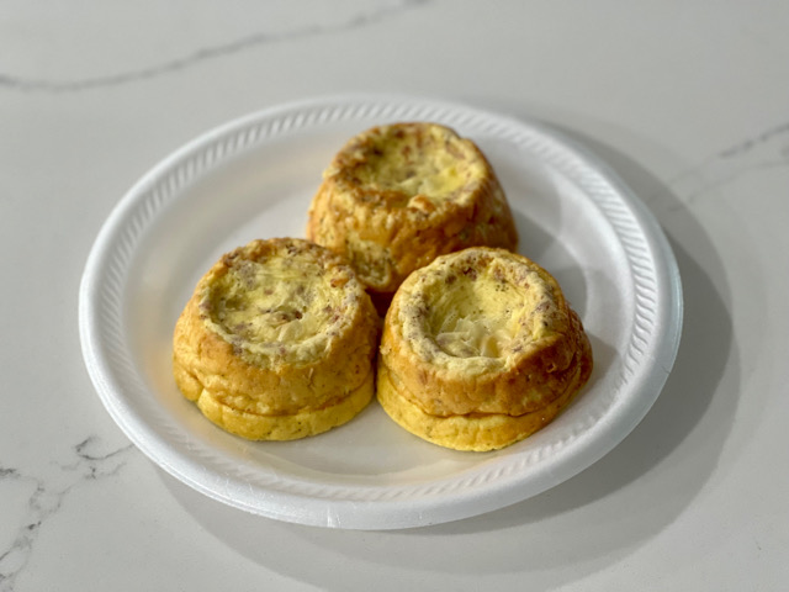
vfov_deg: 19.1
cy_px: 296
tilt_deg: -45.8
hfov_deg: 25.3
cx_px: 394
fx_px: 1755
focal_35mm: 77
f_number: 2.8
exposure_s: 1/40
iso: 320
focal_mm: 9
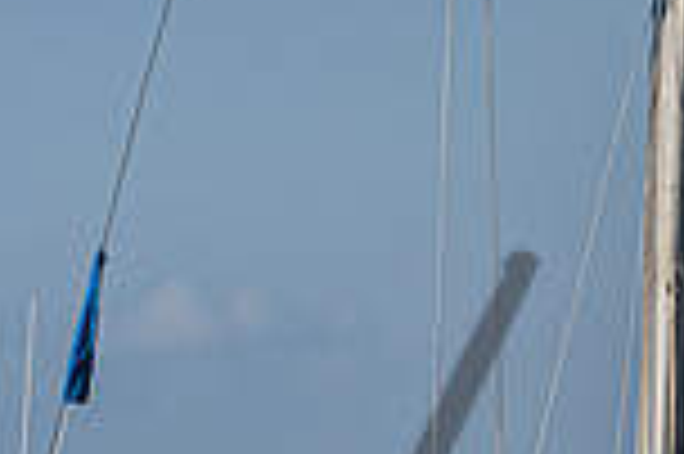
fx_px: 19416
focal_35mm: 1023
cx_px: 253
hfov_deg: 2.0
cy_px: 980
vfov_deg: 1.3
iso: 400
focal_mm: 210
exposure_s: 1/6400
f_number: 5.6
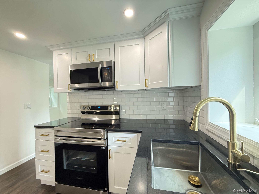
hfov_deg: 102.1
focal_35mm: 14
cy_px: 97
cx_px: 130
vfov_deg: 85.7
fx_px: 105
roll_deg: +1.1
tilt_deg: +0.6
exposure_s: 1/60
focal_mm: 2.22
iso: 400
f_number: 2.2
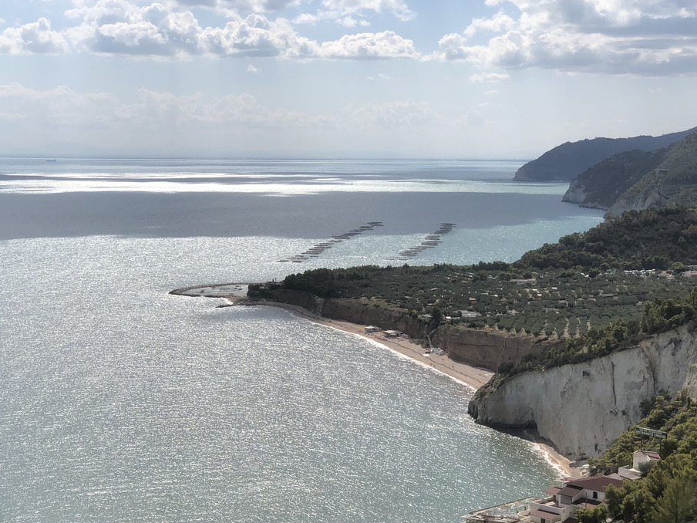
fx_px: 1389
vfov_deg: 21.2
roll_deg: +0.8
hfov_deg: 28.2
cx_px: 350
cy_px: 342
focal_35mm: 69
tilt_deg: -8.1
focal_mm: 6
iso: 16
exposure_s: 1/3247
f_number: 2.4
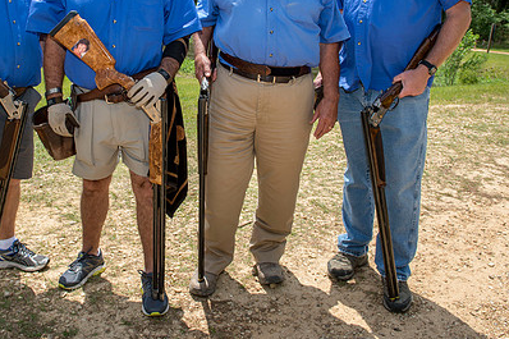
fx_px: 495
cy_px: 99
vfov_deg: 37.2
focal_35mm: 35
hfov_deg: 53.9
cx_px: 192
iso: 160
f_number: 9
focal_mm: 24
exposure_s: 1/200
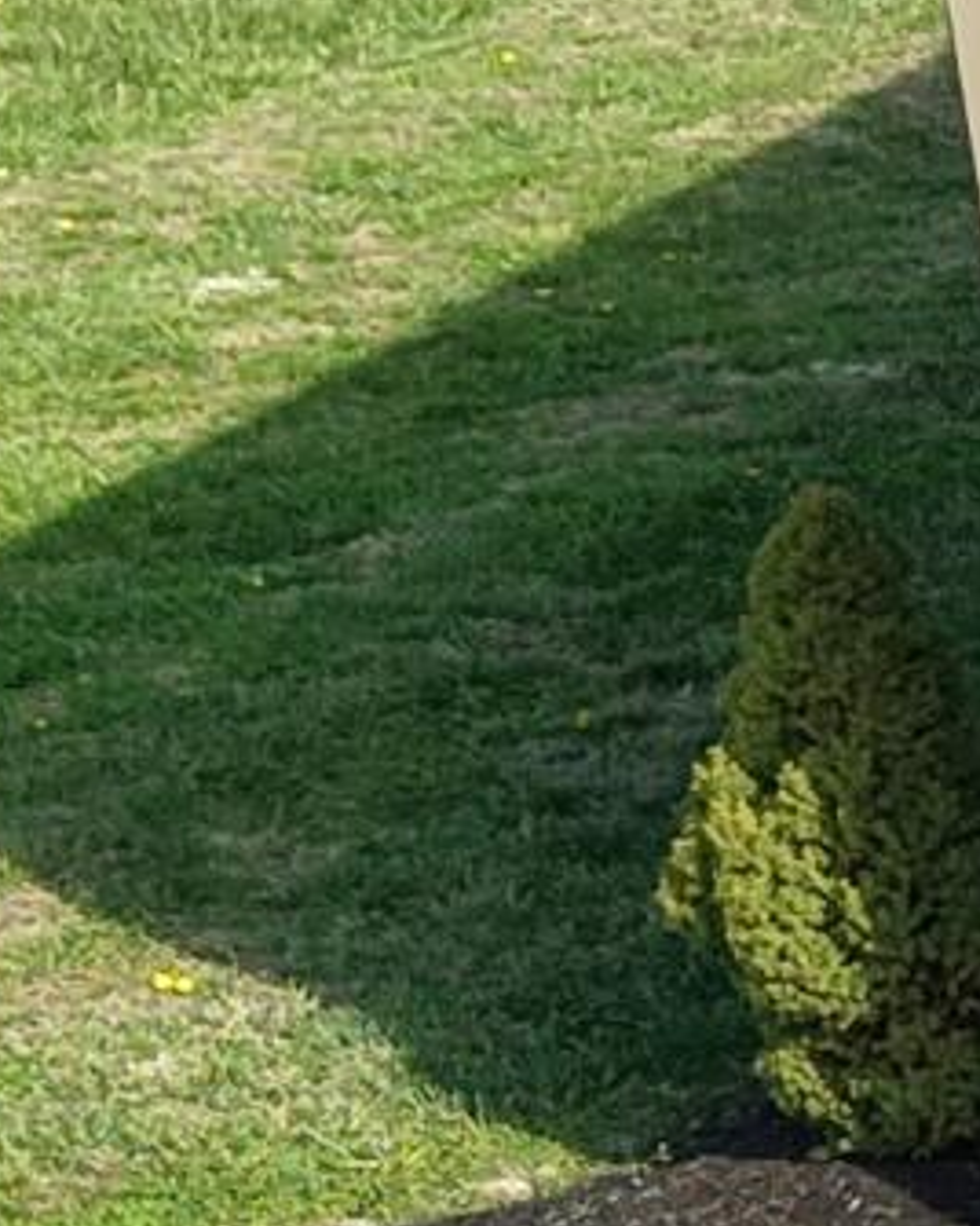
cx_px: 3851
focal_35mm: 210
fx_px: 7614
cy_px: 1921
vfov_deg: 8.9
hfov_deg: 6.2
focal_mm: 8.67
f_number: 1.8
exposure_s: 1/1500
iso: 120
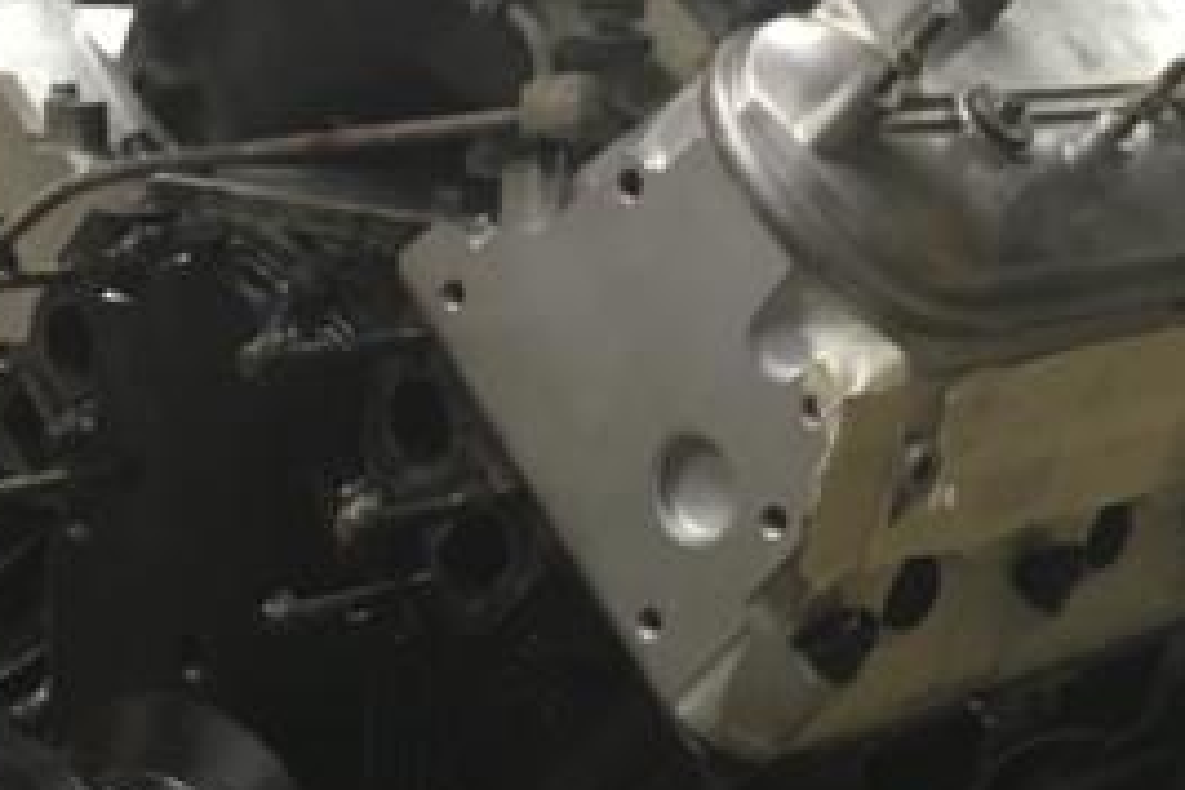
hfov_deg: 26.0
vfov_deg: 17.5
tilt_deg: -8.1
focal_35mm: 78
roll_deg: -0.3
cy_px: 364
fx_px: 2567
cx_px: 612
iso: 200
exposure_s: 1/17
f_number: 2.2
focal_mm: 4.15
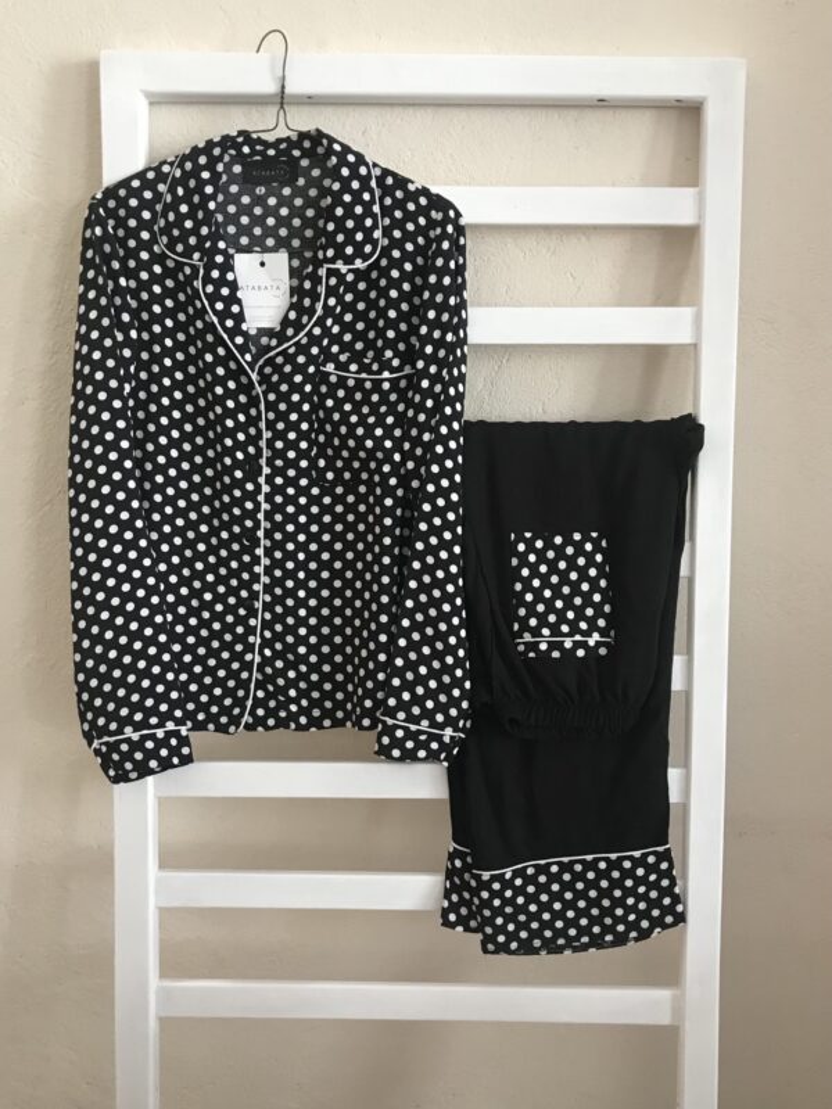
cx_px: 416
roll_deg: +1.8
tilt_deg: -12.2
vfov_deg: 63.4
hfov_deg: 49.7
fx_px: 897
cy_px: 554
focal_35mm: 28
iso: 40
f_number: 1.8
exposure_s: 1/24
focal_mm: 3.99
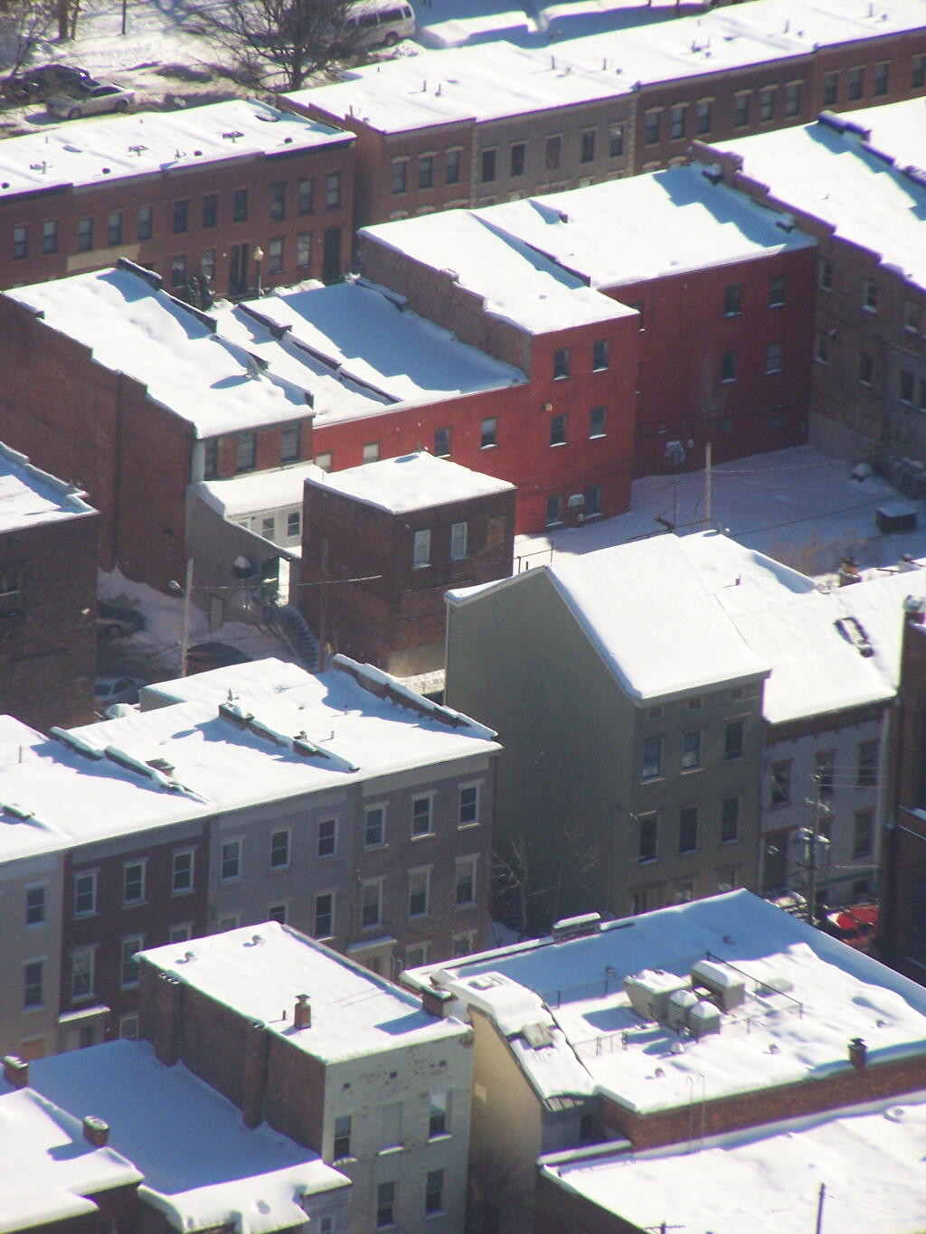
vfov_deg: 5.2
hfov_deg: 3.9
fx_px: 13552
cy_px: 617
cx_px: 463
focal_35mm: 380
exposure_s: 1/800
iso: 200
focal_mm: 63
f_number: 5
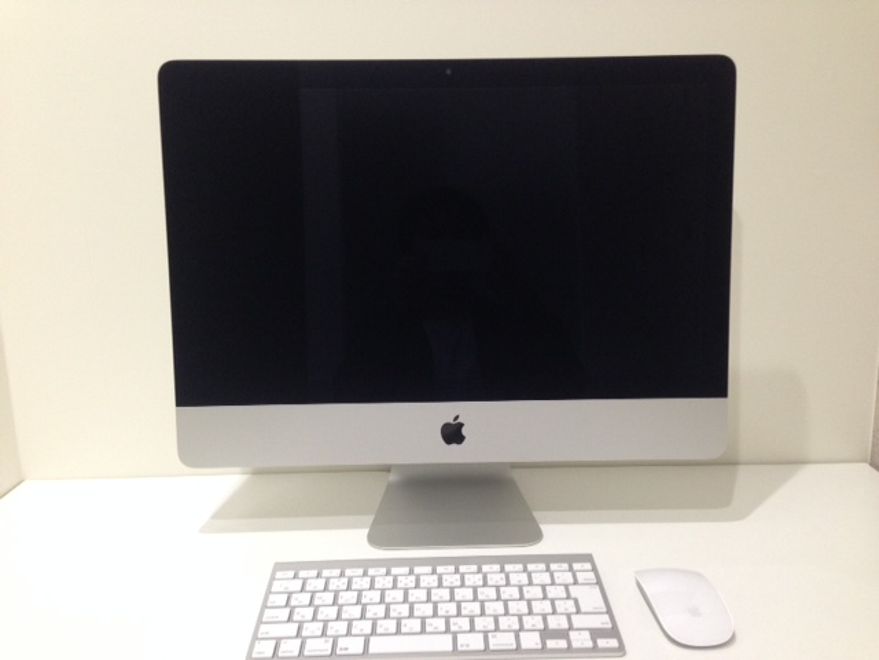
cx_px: 440
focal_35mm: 33
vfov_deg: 42.9
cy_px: 330
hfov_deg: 55.4
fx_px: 838
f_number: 2.4
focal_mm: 4.12
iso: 200
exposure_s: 1/20
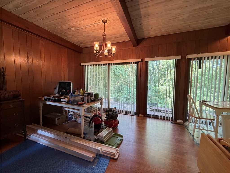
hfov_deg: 102.1
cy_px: 86
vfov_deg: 85.7
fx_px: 93
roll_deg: -0.2
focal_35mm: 14
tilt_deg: -5.1
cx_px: 115
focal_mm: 2.22
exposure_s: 1/60
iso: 250
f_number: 2.2
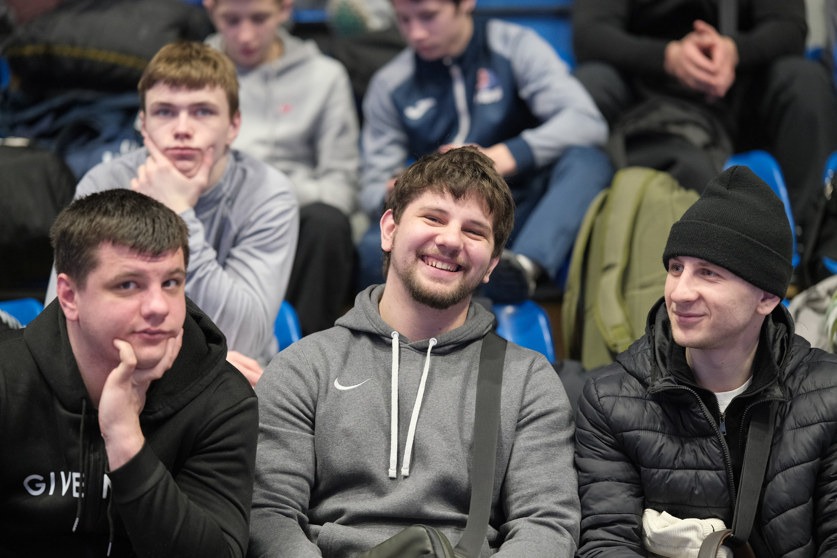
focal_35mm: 113
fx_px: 2627
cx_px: 418
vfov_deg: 12.1
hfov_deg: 18.1
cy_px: 279
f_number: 1.4
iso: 1600
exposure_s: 1/200
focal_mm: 75
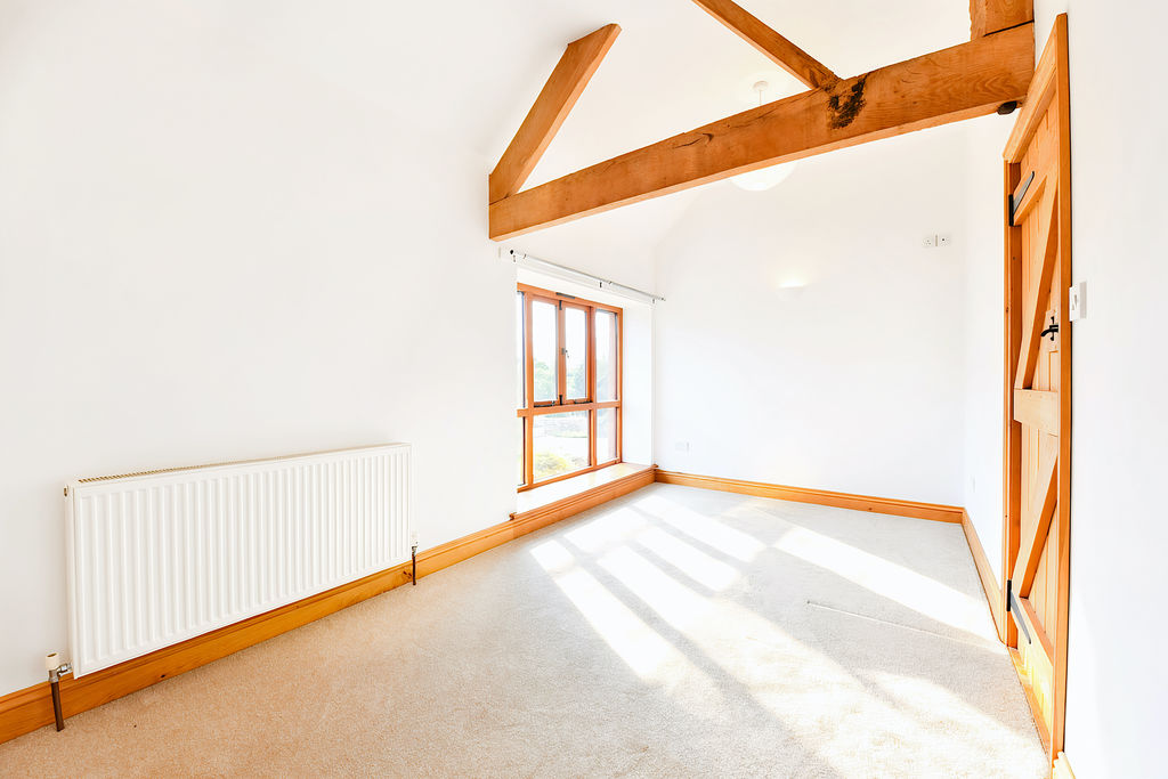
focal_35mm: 14
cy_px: 390
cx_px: 584
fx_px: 454
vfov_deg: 81.2
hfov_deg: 104.2
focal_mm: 14
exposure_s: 1/100
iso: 250
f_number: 6.3
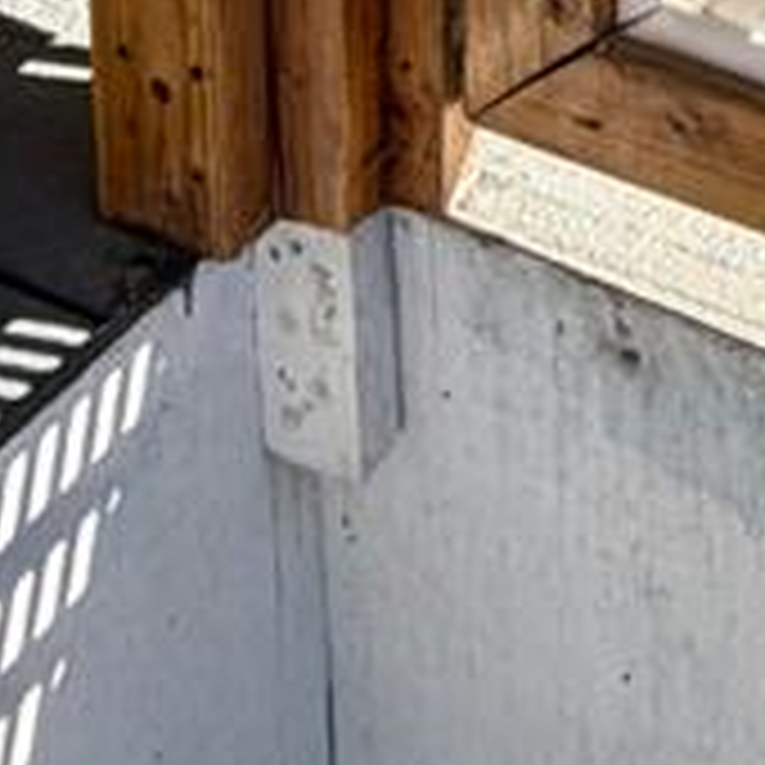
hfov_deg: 14.7
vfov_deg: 13.2
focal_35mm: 109
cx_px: 1181
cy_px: -880
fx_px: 2725
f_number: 2.2
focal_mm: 2.22
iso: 64
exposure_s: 1/416
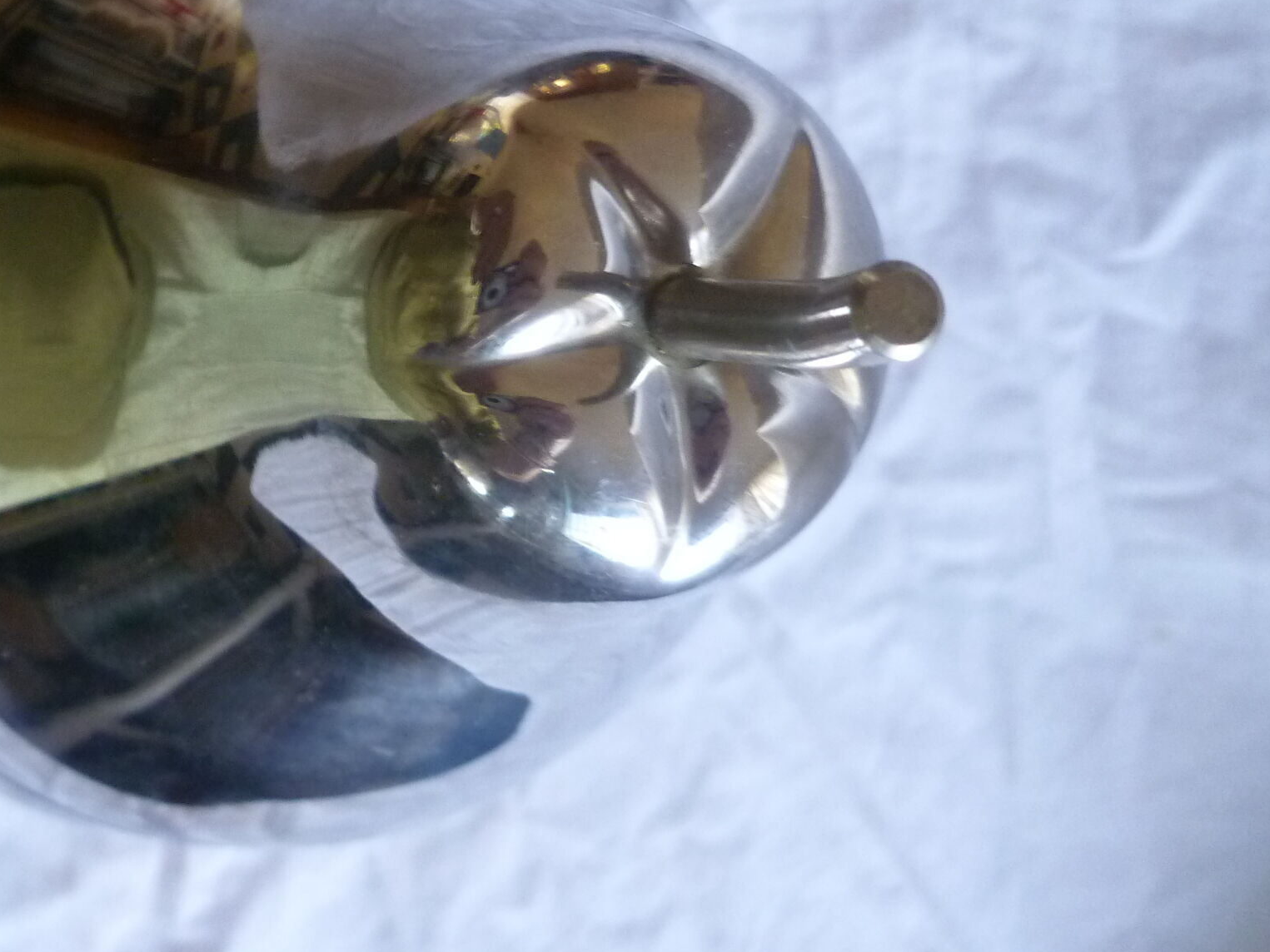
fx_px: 1724
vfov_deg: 30.2
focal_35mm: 47
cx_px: 236
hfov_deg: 38.7
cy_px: 203
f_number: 2.8
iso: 320
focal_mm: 5
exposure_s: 1/30
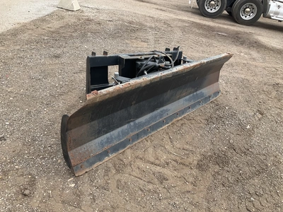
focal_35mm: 29
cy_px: 106
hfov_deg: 61.7
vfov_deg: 48.2
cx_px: 142
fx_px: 237
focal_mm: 3
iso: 25
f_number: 1.8
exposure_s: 1/606
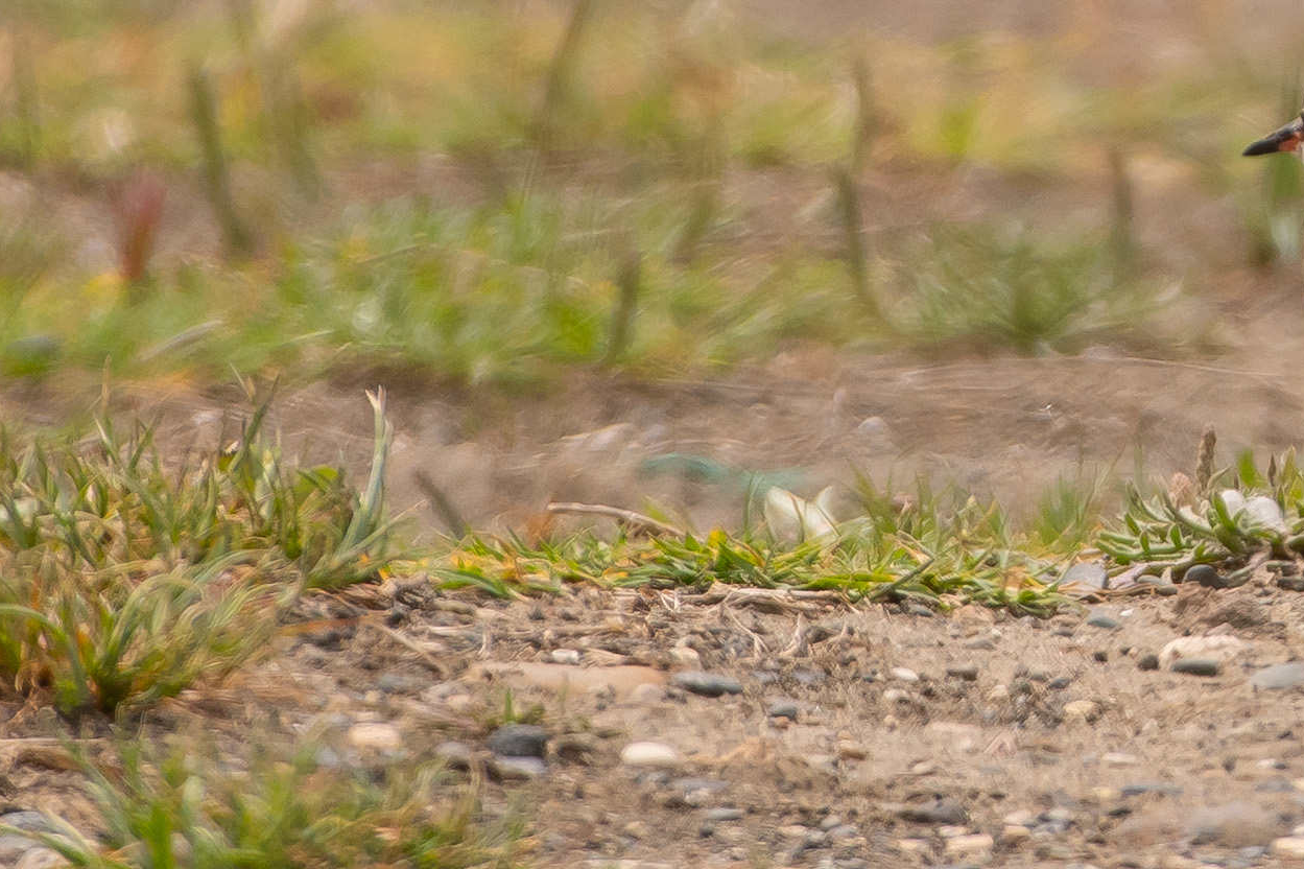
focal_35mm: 1181
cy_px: 278
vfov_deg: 1.2
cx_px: 942
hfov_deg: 1.7
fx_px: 42765
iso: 320
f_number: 5.6
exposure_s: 1/2500
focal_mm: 480
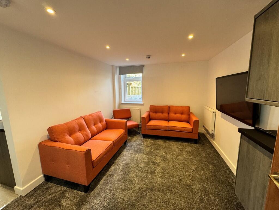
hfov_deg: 102.1
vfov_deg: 85.7
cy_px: 105
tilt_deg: -6.4
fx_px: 113
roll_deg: -0.3
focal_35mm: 14
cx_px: 140
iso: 250
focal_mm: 2.22
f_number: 2.2
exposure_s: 1/50
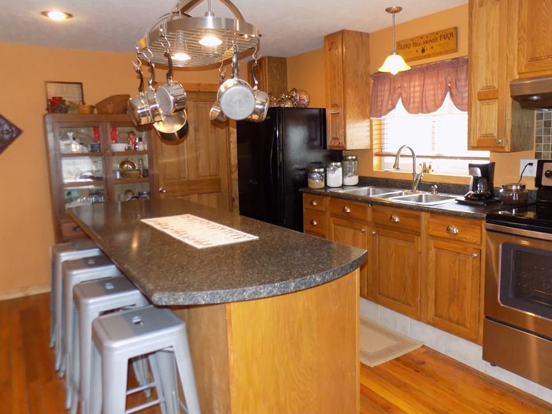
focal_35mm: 27
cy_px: 194
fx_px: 431
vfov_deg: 51.3
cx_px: 300
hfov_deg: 65.2
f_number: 3.1
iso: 280
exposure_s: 1/30
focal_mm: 4
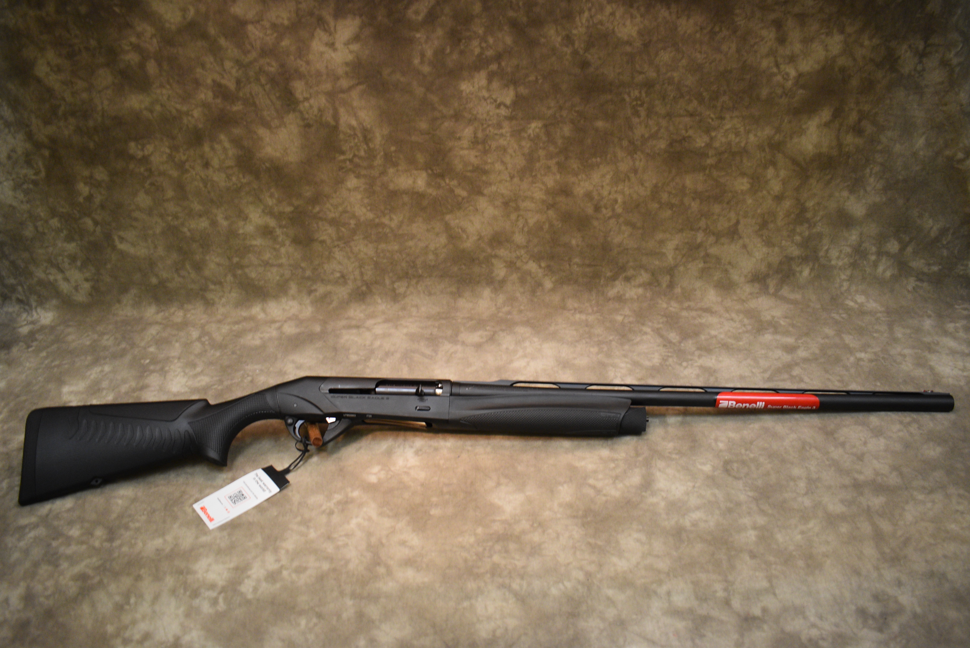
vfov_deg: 43.7
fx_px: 809
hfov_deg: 61.9
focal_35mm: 30
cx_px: 485
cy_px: 324
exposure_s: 1/125
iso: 1250
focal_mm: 20
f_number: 3.8
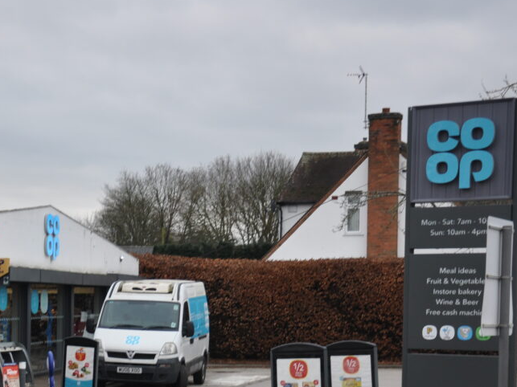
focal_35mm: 86
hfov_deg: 22.2
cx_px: 56
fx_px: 1284
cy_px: 336
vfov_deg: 17.0
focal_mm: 30
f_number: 4.5
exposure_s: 1/80
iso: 200
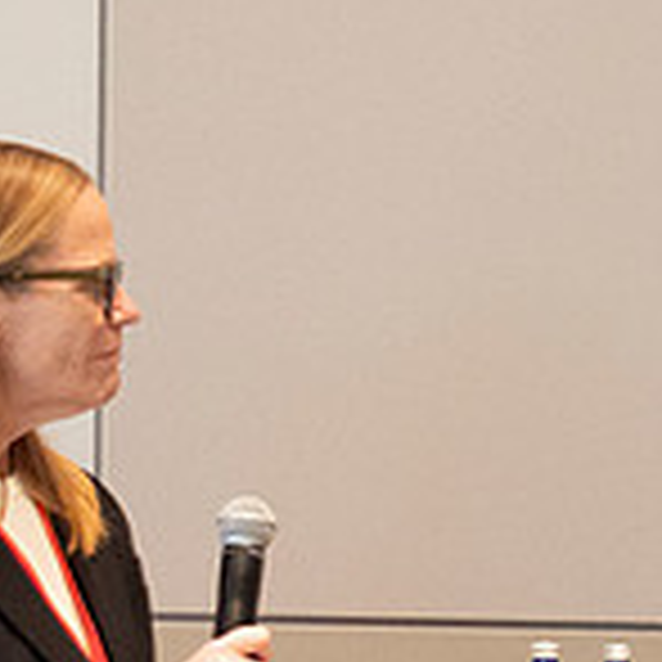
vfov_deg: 10.0
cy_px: 606
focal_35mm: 174
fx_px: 3765
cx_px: 1112
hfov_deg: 9.6
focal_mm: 35
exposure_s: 1/80
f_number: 4.5
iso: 3200
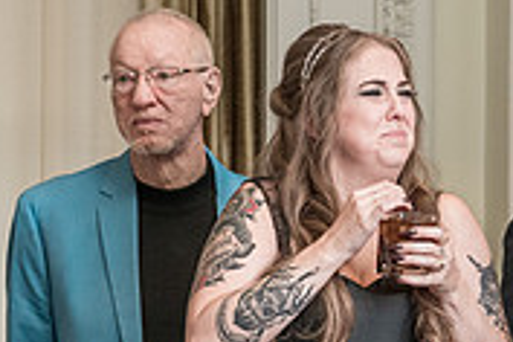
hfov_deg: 6.9
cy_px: 384
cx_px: 25
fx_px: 4218
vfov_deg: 4.6
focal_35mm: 296
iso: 2000
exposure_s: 1/200
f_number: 4
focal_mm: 78
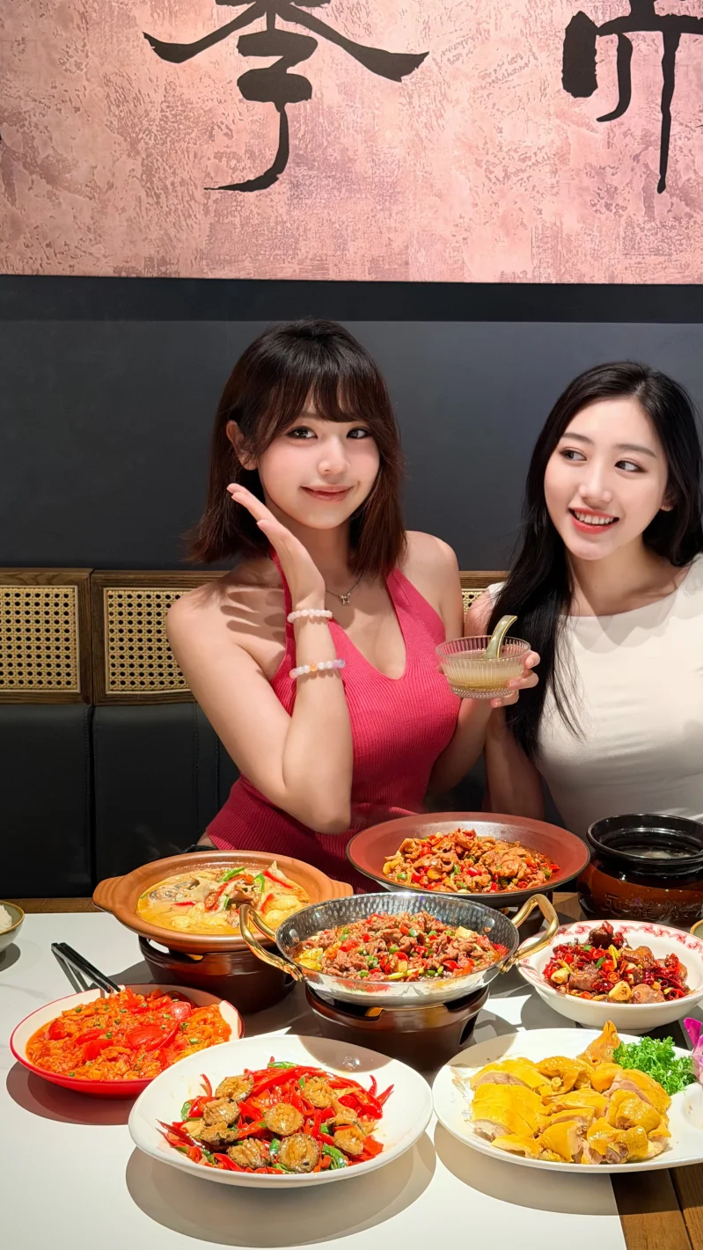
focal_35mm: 53
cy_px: 626
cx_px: 455
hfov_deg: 22.6
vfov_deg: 39.2
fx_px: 1757
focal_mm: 6.76
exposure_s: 1/50
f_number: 1.78
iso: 250
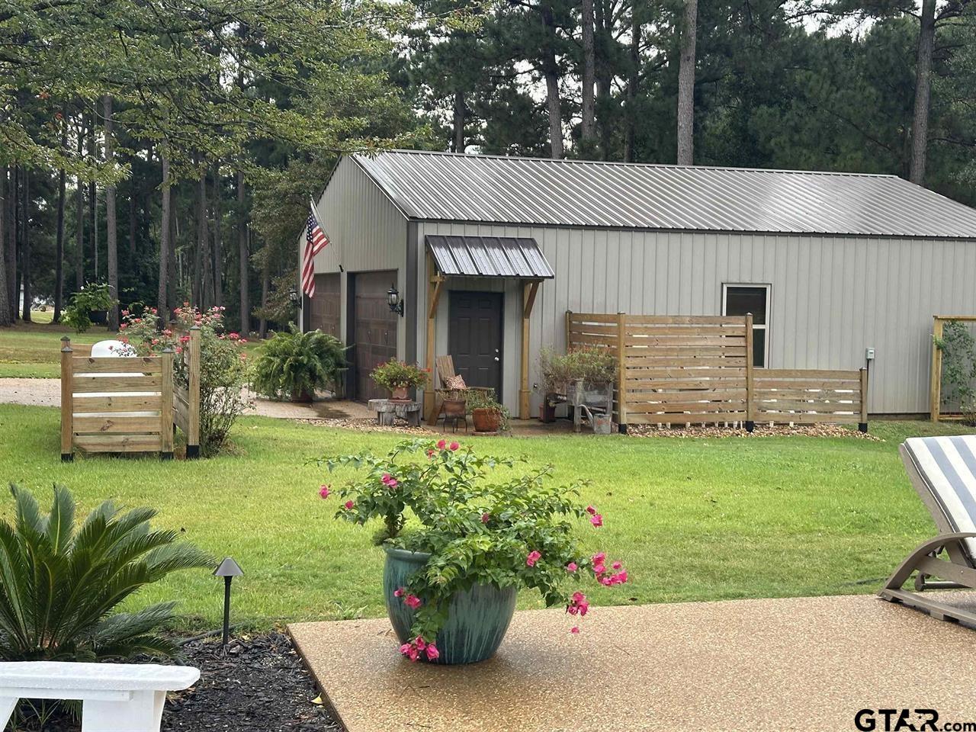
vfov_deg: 30.3
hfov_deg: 39.7
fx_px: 1353
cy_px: 366
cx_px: 488
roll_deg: -1.1
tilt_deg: -3.4
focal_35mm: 48
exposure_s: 1/328
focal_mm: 6.86
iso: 64
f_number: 1.78
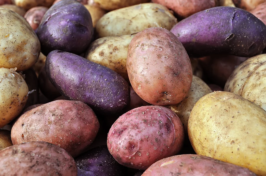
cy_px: 88
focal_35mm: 48
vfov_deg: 28.0
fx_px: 354
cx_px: 133
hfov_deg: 41.2
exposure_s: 1/160
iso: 200
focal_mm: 32
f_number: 9
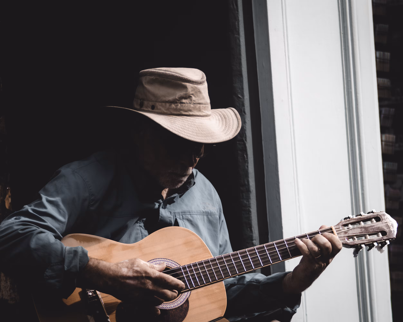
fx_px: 2421
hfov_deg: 9.5
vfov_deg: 7.6
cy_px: 161
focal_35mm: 203
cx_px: 200
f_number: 2.8
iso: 100
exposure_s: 1/500
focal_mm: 120
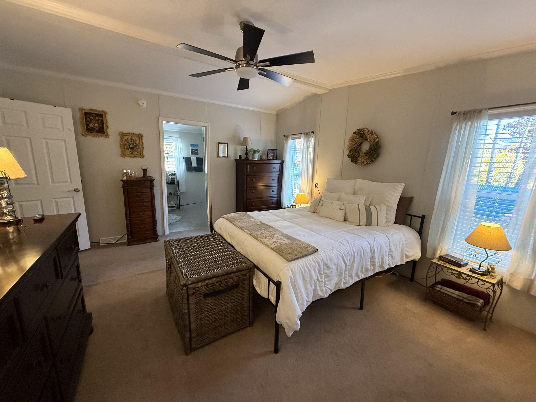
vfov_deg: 85.7
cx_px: 268
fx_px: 217
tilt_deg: -10.7
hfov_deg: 102.1
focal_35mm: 14
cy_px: 201
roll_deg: -1.5
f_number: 2.2
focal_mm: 2.22
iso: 500
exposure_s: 1/60
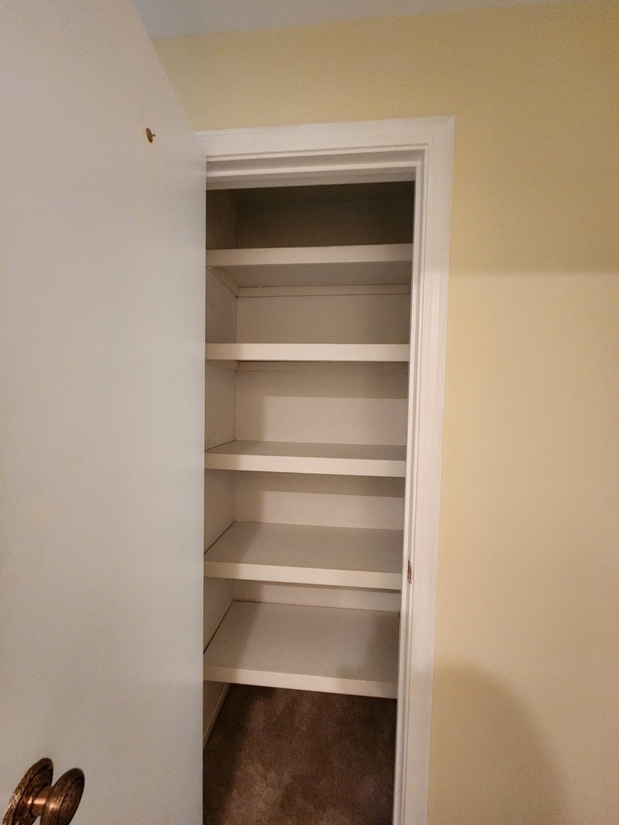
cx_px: 310
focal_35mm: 13
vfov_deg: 106.2
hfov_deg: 89.9
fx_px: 310
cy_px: 412
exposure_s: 1/30
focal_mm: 2.2
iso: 500
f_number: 2.2
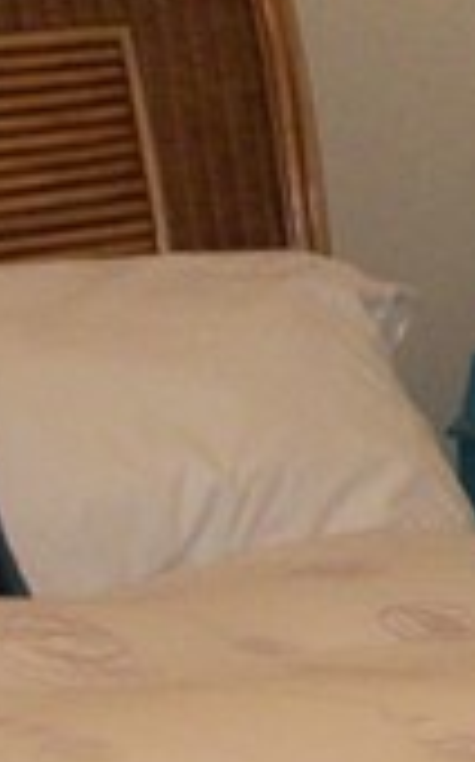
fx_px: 4233
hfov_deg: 6.2
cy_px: 498
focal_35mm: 204
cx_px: 1116
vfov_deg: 10.3
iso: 160
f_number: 2.9
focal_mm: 5.7
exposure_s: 1/30
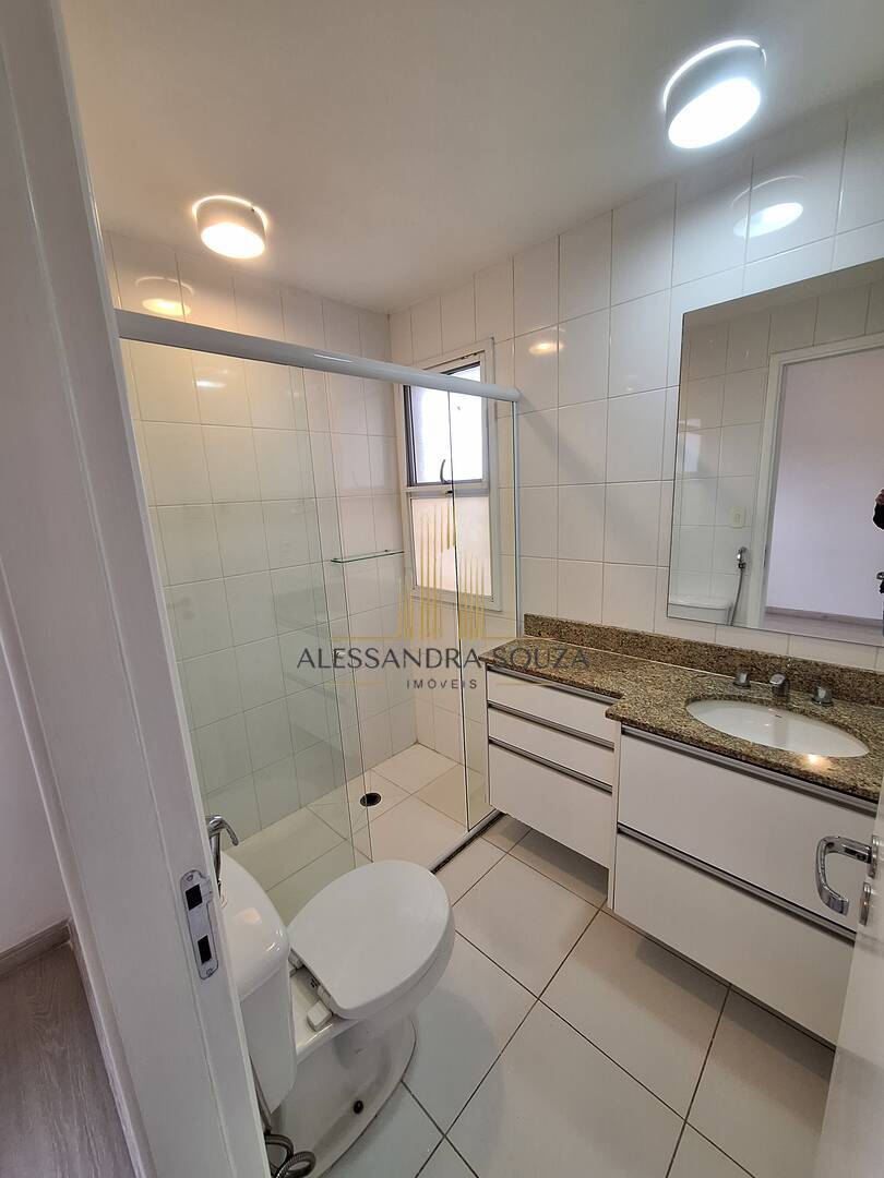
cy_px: 589
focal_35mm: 13
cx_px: 442
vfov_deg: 106.2
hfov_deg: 89.9
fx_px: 443
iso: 125
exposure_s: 1/40
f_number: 2.2
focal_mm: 1.74
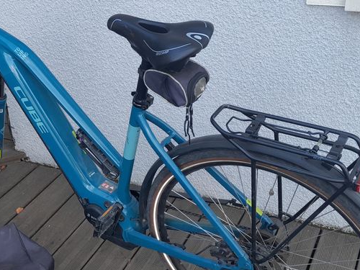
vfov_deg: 27.8
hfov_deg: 36.0
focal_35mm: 52
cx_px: 92
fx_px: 541
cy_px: 189
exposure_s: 1/100
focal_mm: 4
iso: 40
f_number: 1.8
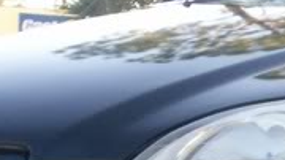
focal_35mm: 174
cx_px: 600
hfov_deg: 11.1
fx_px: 1314
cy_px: 222
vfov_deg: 6.9
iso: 100
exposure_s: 1/89.3
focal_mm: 5.9
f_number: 4.5
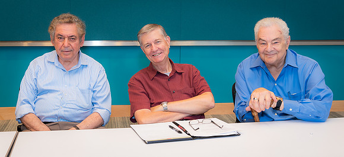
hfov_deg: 42.0
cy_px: 97
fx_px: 447
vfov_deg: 19.9
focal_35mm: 51
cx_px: 158
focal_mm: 40
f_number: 5.6
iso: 500
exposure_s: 1/60
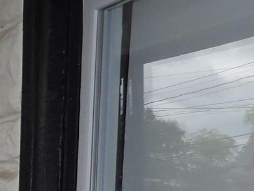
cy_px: 266
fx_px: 888
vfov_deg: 11.8
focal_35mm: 121
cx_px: -339
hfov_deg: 12.8
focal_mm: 4.3
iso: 100
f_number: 3.2
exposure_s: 1/368
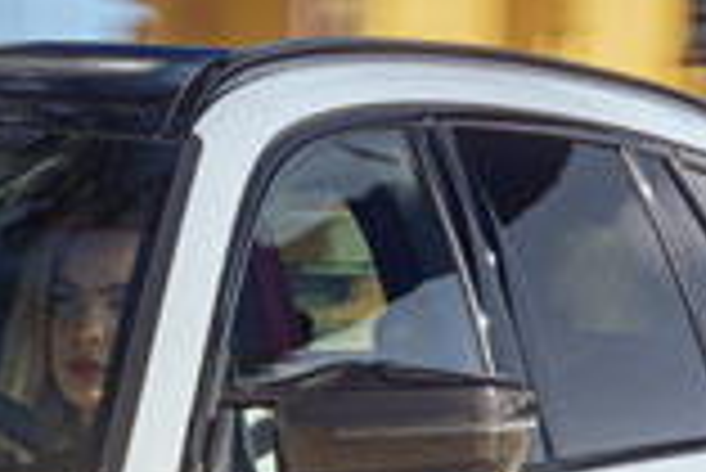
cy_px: 811
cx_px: -710
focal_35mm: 445
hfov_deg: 4.6
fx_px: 8735
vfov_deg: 3.1
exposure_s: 1/15
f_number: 16
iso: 100
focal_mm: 70
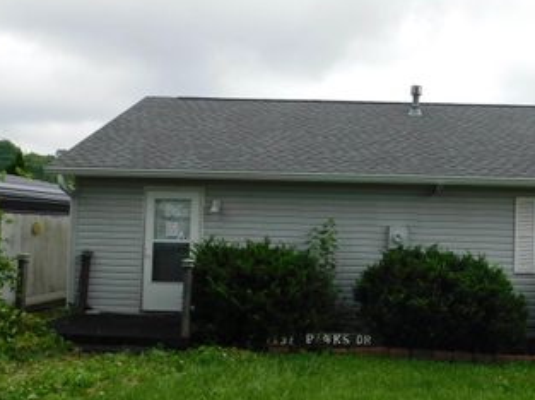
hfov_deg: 45.7
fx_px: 618
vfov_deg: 35.9
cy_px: 216
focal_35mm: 40
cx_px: 379
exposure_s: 1/1000
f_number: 3.1
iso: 125
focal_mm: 4.5
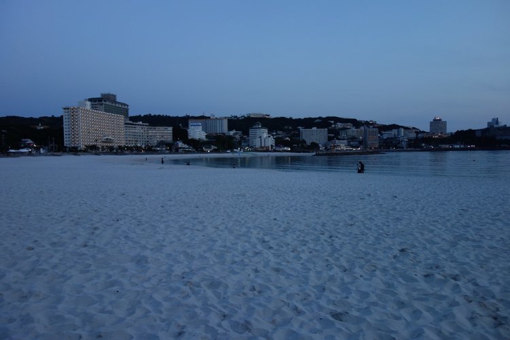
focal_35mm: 28
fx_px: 397
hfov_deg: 65.5
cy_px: 170
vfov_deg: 46.4
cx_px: 255
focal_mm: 10.4
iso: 125
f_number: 1.8
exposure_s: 1/80
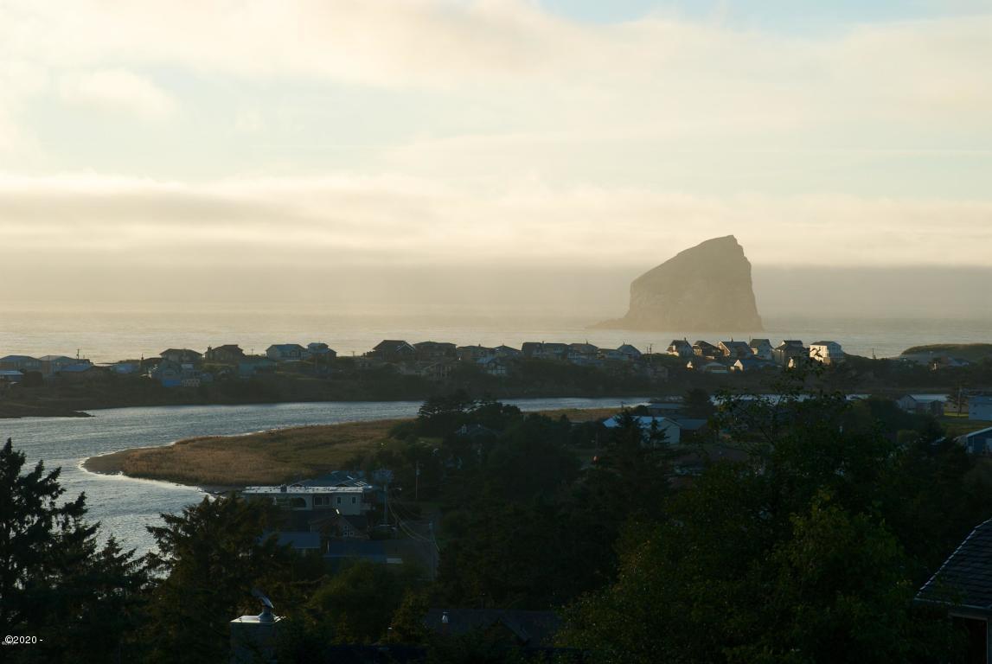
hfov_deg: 18.2
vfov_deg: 12.2
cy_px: 332
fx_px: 3104
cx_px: 496
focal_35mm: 112
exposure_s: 1/400
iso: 100
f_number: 5.6
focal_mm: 75
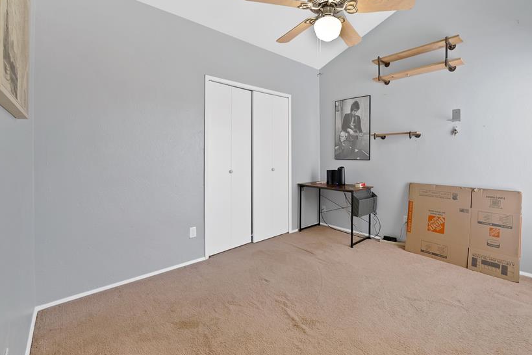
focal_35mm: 15
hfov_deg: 99.2
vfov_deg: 77.0
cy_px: 154
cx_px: 316
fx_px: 222
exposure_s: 1/2.5
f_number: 9
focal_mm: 12
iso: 640
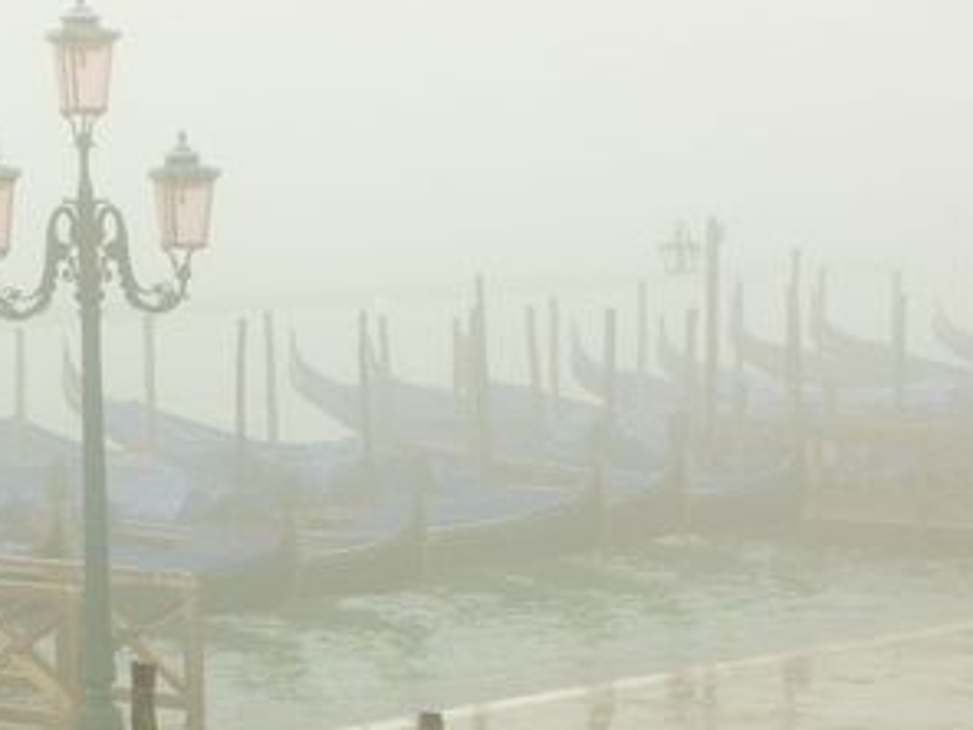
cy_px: 799
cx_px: 197
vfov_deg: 11.9
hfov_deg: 15.9
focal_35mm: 123
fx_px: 3457
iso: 250
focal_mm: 28
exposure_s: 1/80
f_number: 4.5
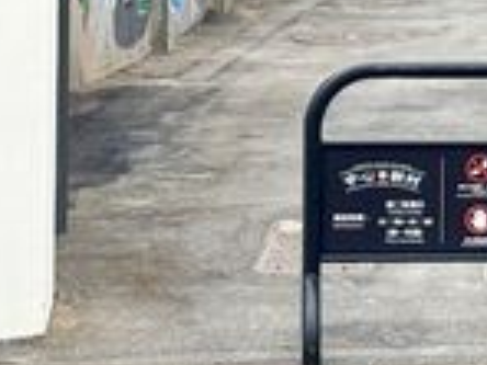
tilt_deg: +3.3
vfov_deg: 7.4
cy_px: -299
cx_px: 461
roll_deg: -0.5
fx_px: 2729
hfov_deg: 10.1
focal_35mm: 194
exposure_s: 1/312
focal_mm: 6.76
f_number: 1.78
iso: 64
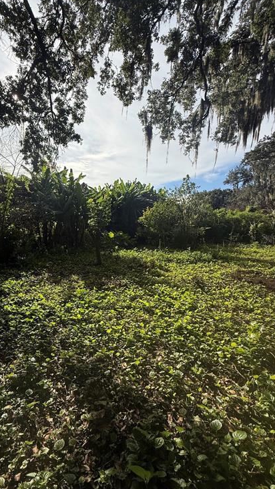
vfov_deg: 99.3
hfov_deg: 65.9
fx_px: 207
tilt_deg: -1.9
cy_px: 236
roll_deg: -1.1
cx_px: 100
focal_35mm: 16
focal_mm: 2.22
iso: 50
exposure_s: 1/2506
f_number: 2.2
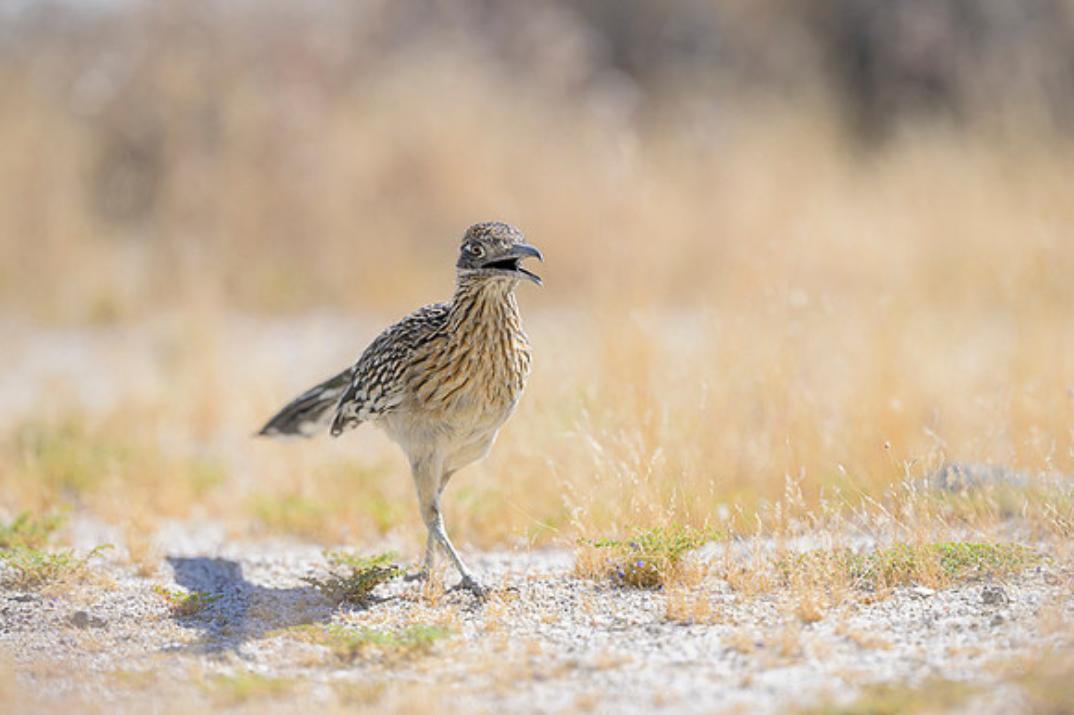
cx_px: 537
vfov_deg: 3.4
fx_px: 11926
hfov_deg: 5.2
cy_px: 358
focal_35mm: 400
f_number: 4
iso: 400
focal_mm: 400
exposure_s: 1/3200
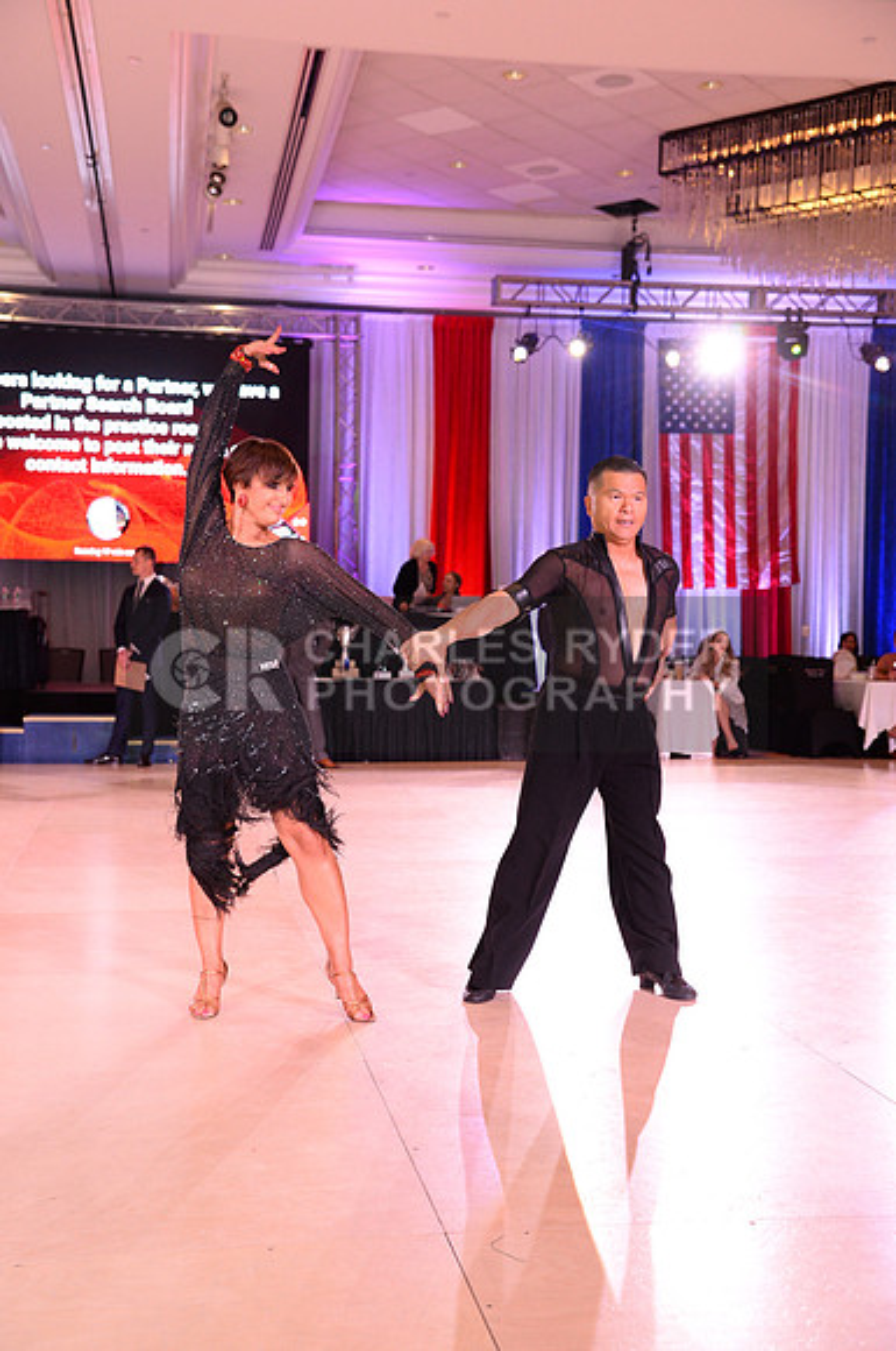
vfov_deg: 36.3
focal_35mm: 55
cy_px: 676
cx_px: 448
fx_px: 2059
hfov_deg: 24.5
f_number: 5
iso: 2500
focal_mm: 55
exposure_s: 1/250
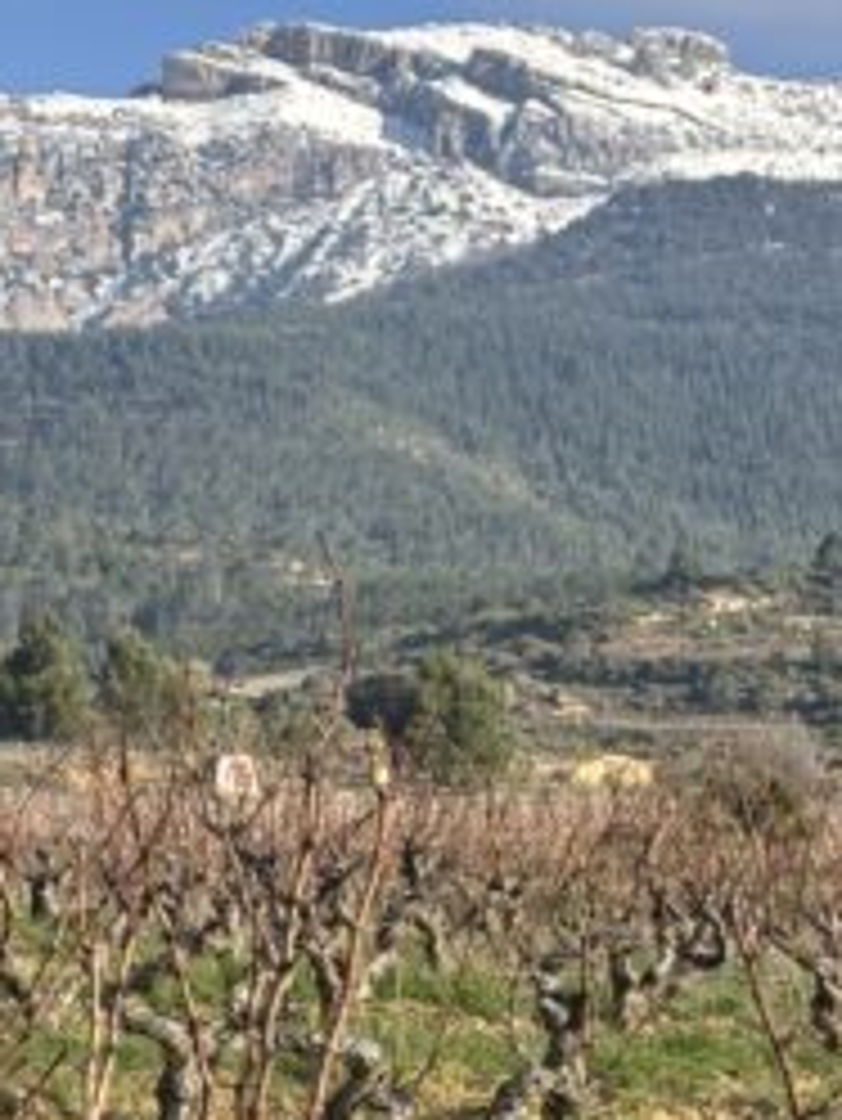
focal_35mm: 122
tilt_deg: -2.2
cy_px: 1019
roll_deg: -0.2
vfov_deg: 15.9
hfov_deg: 12.2
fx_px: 3953
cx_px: 466
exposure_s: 1/1399
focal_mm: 5.96
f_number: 1.6
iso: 32
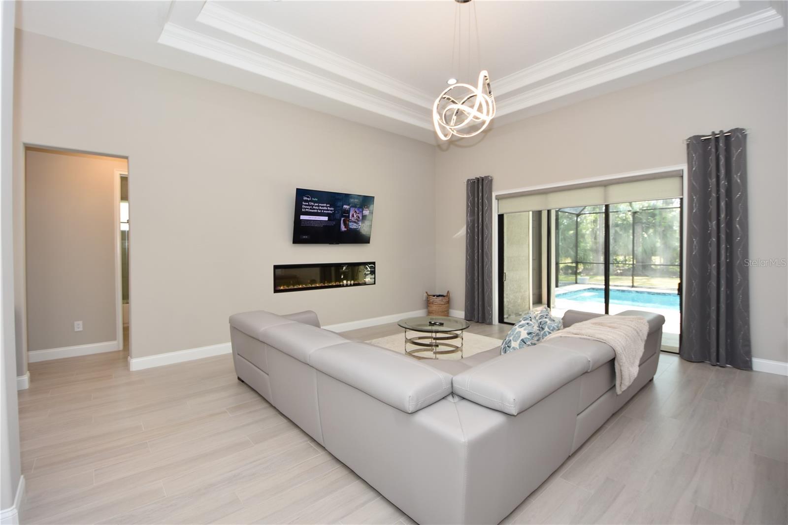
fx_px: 328
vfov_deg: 77.3
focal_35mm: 15
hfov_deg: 100.4
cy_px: 262
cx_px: 394
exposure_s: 1/60
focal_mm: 10
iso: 200
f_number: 4
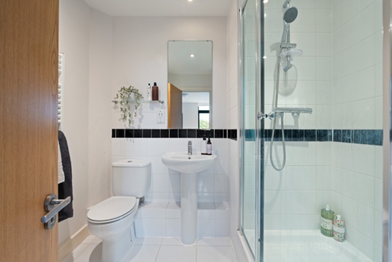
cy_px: 131
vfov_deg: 73.8
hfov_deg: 96.7
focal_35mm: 16
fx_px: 174
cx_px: 196
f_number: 8
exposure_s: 1/1.67
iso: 400
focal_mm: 16
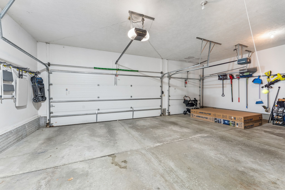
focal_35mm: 14
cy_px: 95
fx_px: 111
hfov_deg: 104.3
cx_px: 142
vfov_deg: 81.2
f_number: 8
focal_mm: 14
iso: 200
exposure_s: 1/4
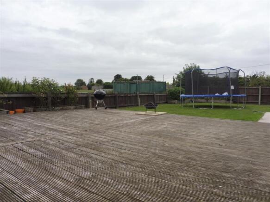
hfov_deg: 71.6
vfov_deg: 56.8
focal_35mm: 24
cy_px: 101
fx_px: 187
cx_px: 135
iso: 100
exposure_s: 1/500
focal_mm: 4.3
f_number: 4
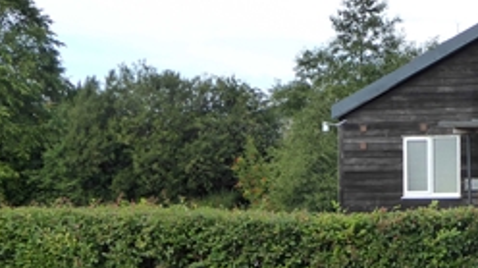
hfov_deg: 15.5
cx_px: 374
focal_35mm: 138
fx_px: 1748
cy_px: 185
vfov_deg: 8.8
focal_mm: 8.4
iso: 200
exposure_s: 1/640
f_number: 4
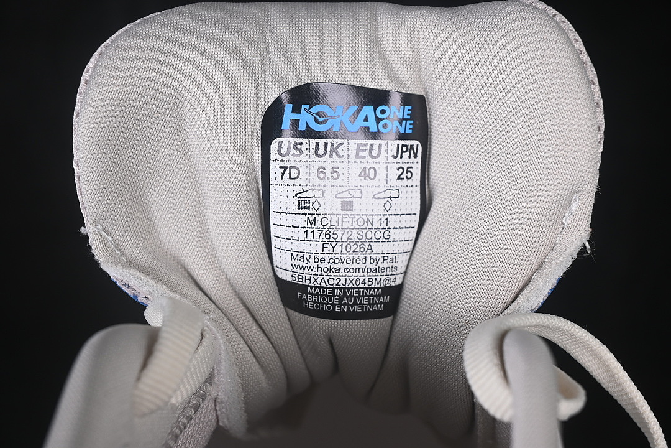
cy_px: 224
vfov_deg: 18.2
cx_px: 336
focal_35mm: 75
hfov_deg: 27.0
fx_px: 1398
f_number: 8
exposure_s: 1/80
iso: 160
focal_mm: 50
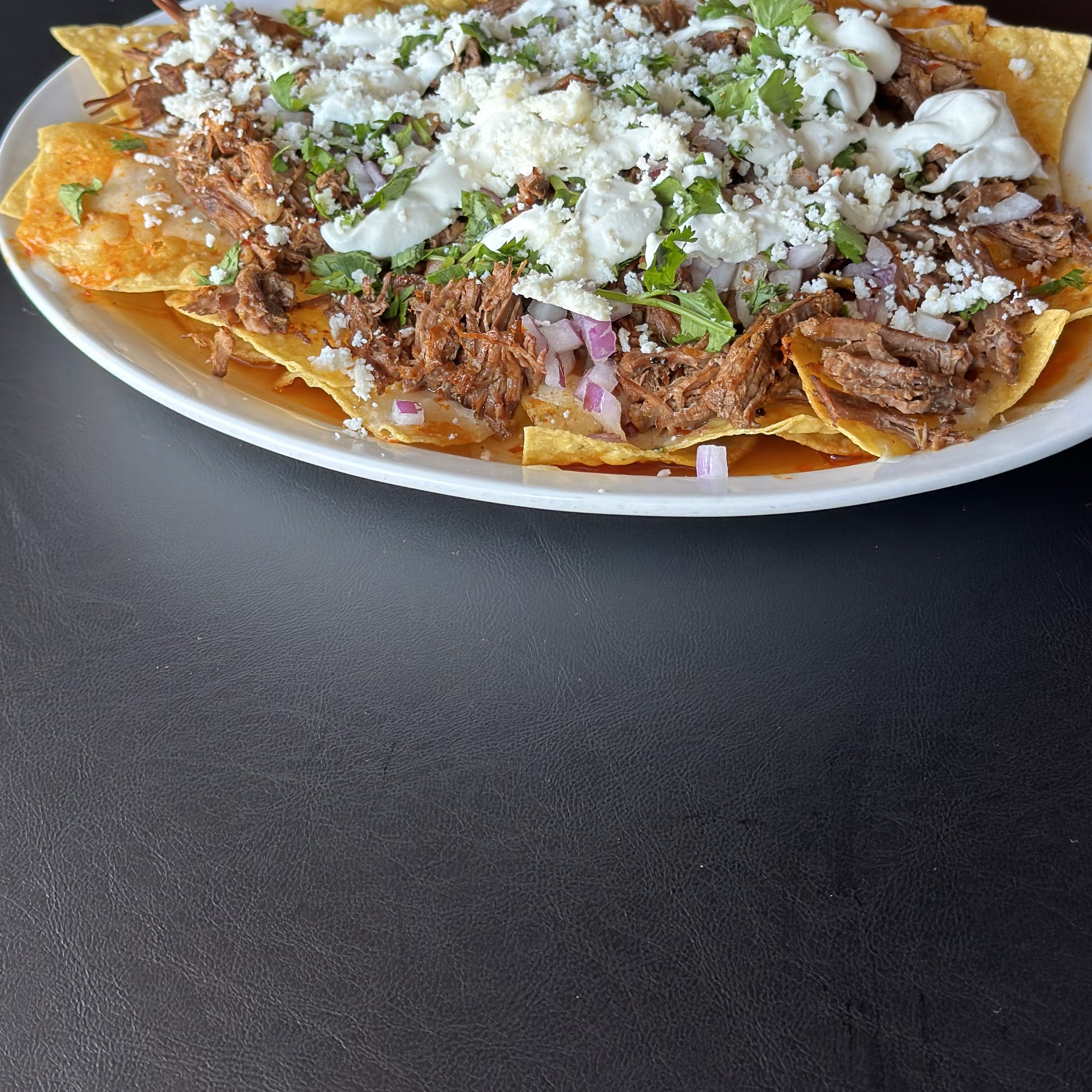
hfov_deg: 28.6
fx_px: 2141
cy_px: 335
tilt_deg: -36.7
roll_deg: +3.8
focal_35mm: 60
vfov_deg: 28.4
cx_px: 568
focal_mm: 6.86
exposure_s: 1/68
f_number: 1.78
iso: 125
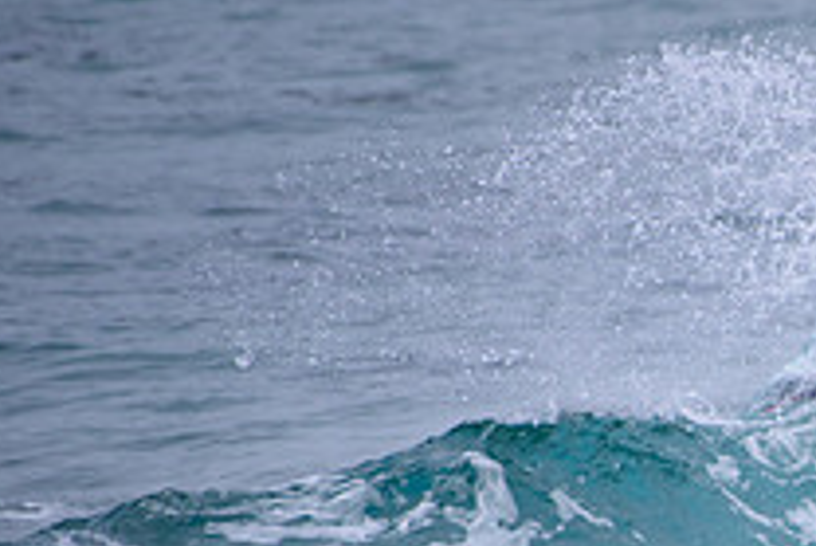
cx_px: 1332
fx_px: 38763
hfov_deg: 1.2
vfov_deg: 0.8
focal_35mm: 1709
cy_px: 644
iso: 160
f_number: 5.6
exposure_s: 1/2000
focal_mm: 500
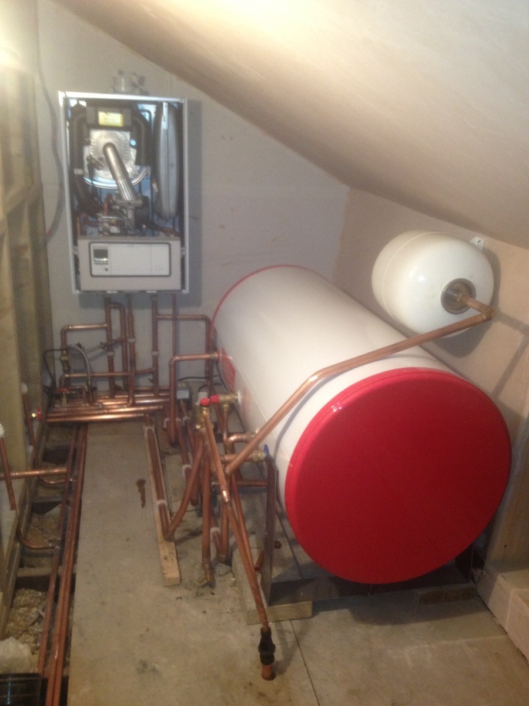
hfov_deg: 40.7
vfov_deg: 52.6
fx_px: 713
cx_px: 264
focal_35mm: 35
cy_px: 353
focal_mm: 4.28
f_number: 2.4
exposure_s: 1/20
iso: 200
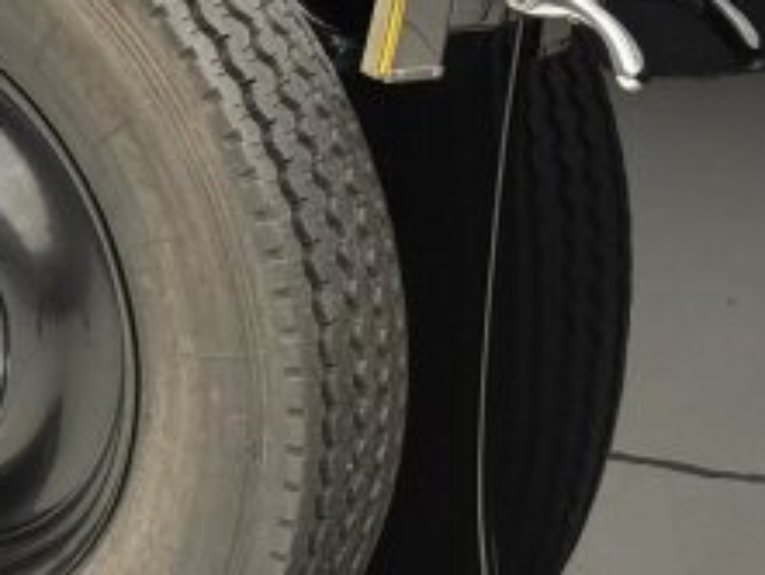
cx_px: -215
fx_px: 3074
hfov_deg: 13.7
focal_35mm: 139
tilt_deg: -14.4
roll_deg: -1.0
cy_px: 187
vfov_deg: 10.7
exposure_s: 1/49
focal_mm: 6.76
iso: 200
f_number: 1.78
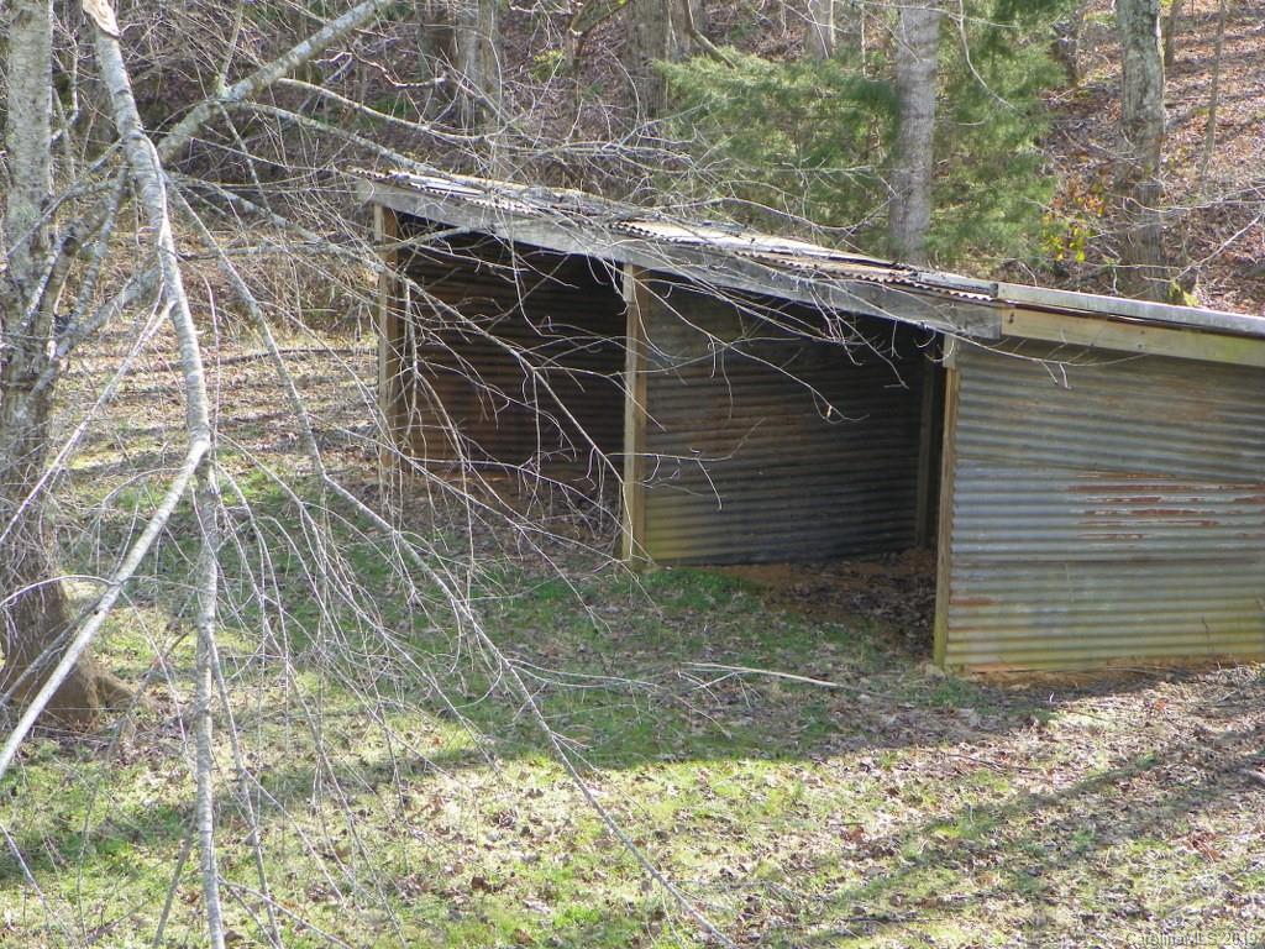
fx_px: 3106
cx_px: 632
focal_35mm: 85
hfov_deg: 23.0
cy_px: 474
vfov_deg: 17.4
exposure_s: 1/100
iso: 64
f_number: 4
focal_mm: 15.1
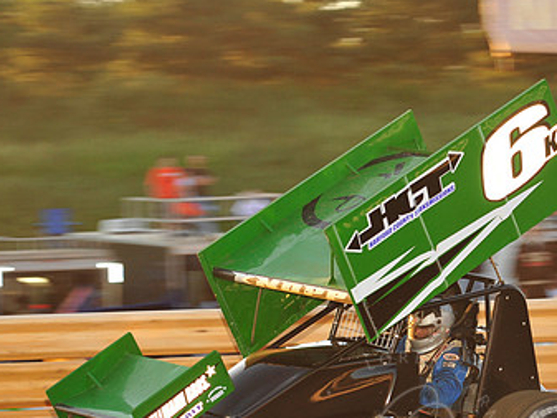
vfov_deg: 5.8
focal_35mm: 256
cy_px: 299
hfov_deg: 7.7
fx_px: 4121
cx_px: 403
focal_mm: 155
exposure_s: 1/320
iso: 800
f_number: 7.1
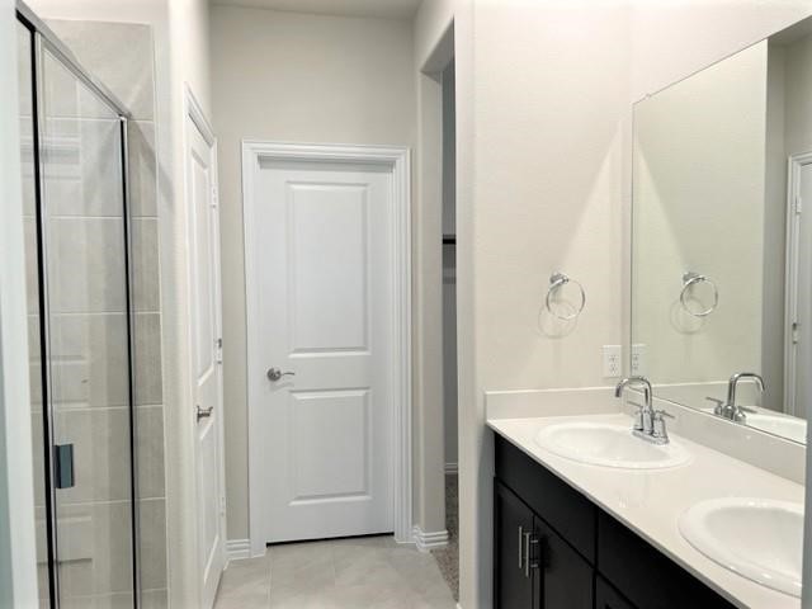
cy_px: 304
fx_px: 610
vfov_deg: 53.1
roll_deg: +1.5
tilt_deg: -2.4
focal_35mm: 26
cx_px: 406
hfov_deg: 67.3
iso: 64
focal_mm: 5.7
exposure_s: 1/120
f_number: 1.5
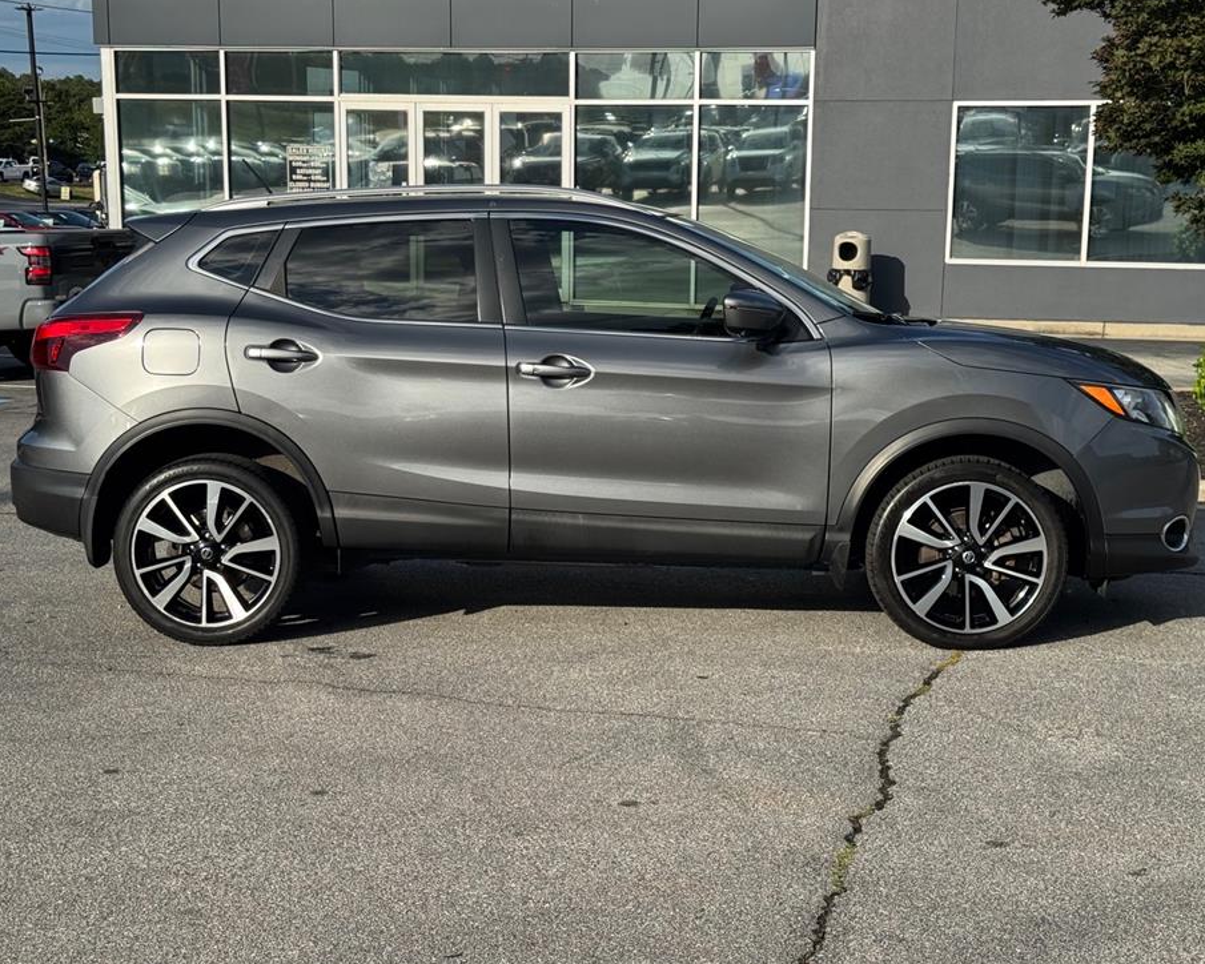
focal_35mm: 53
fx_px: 1890
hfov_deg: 35.4
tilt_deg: -5.6
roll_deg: +0.5
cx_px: 611
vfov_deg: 28.6
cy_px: 465
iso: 64
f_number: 1.78
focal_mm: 6.76
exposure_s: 1/3817
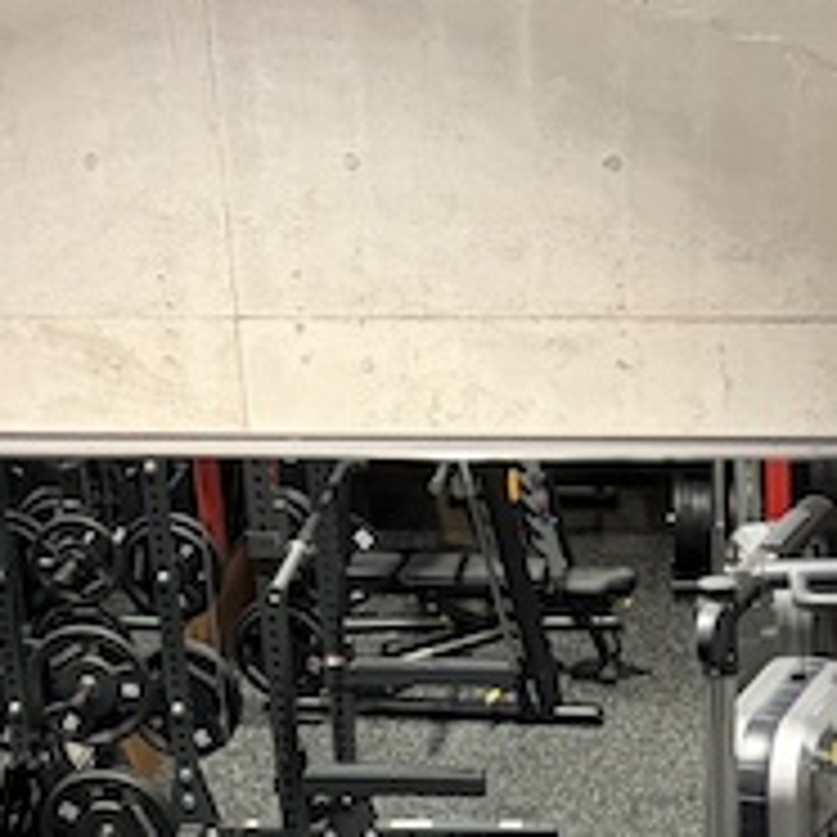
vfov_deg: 16.1
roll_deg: +1.6
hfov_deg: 17.1
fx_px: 2708
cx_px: 855
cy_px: 1246
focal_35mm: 99
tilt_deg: -29.0
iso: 250
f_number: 1.6
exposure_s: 1/50
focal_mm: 5.96
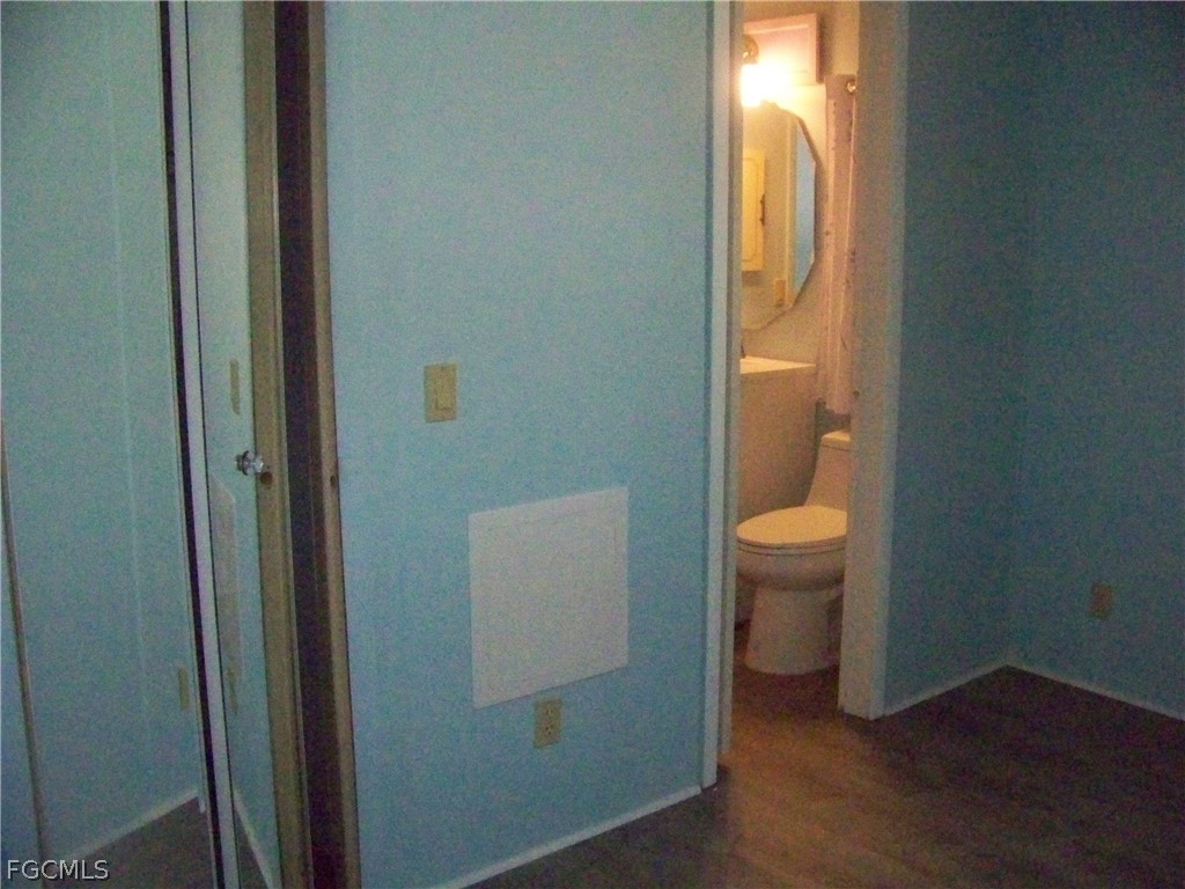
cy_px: 444
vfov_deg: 39.7
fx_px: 1232
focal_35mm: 36
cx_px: 592
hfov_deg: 51.4
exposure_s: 1/500
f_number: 2.8
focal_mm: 5.85
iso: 1600
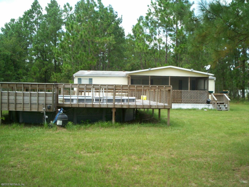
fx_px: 259
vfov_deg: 39.7
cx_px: 124
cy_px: 94
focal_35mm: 36
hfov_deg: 51.4
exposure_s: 1/195
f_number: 4.5
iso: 100
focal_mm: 5.9
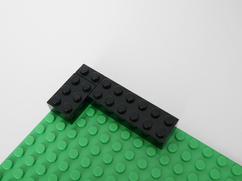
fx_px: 280
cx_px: 121
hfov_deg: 46.8
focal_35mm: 40
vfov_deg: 36.0
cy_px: 90
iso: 640
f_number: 5
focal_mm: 20
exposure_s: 1/60
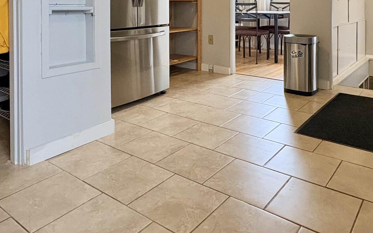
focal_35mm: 32
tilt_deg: -0.4
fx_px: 325
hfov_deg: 59.6
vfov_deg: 36.1
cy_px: 8
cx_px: 202
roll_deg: +0.6
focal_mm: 2.22
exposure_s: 1/120
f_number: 2.2
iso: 320
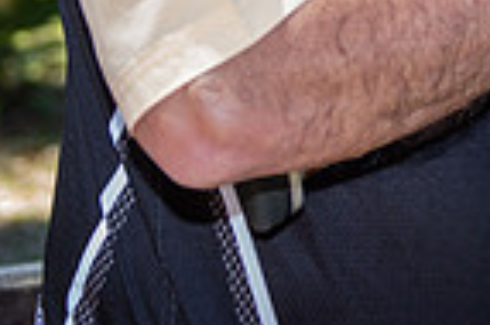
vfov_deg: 9.2
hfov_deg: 13.8
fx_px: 1985
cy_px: -140
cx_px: 504
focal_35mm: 146
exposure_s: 1/160
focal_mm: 36
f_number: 2.8
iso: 50
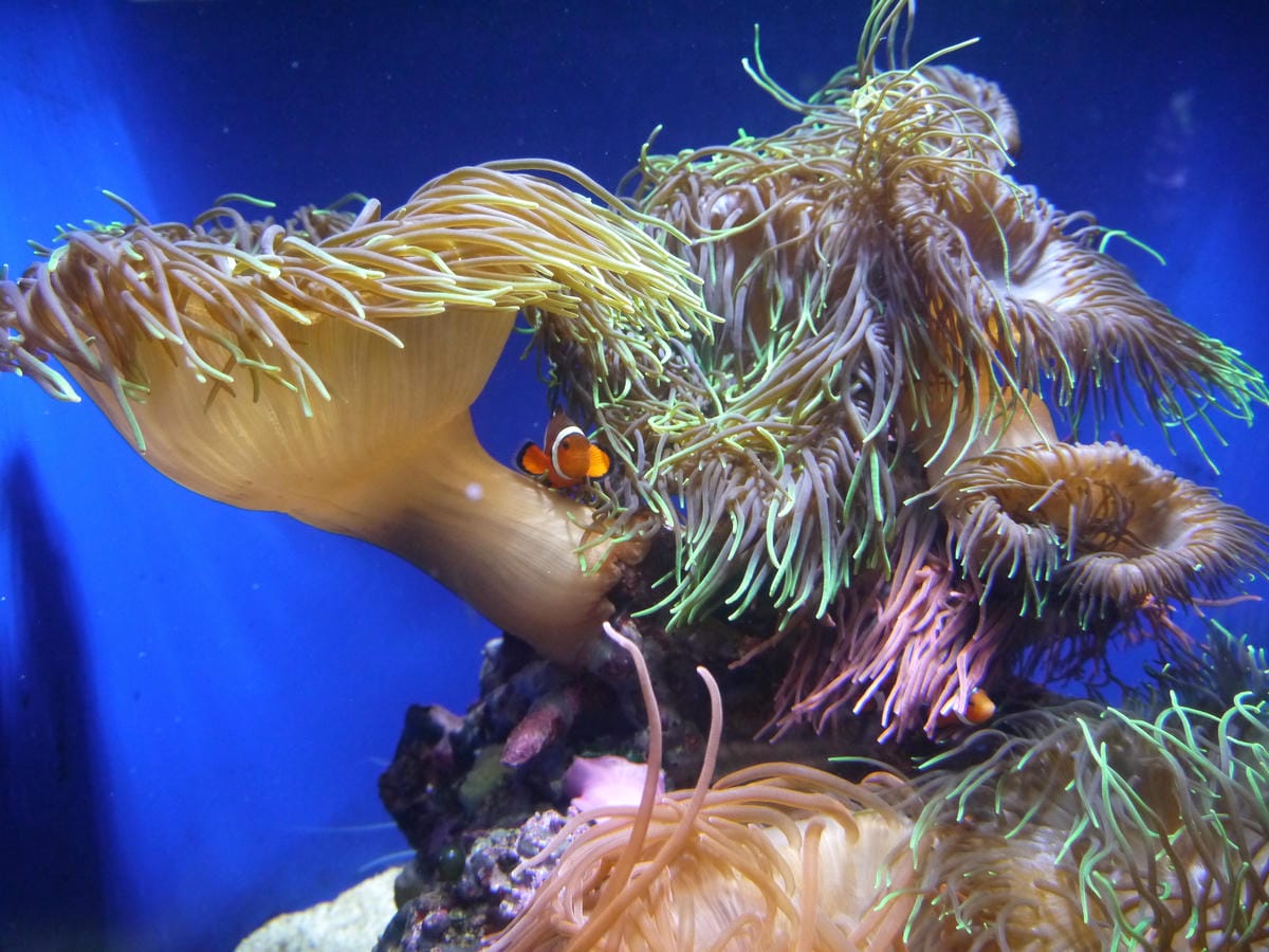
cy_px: 476
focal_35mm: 28
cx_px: 634
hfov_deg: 63.4
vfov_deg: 49.7
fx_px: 1026
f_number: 3.5
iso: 1600
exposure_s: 1/100
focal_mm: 14
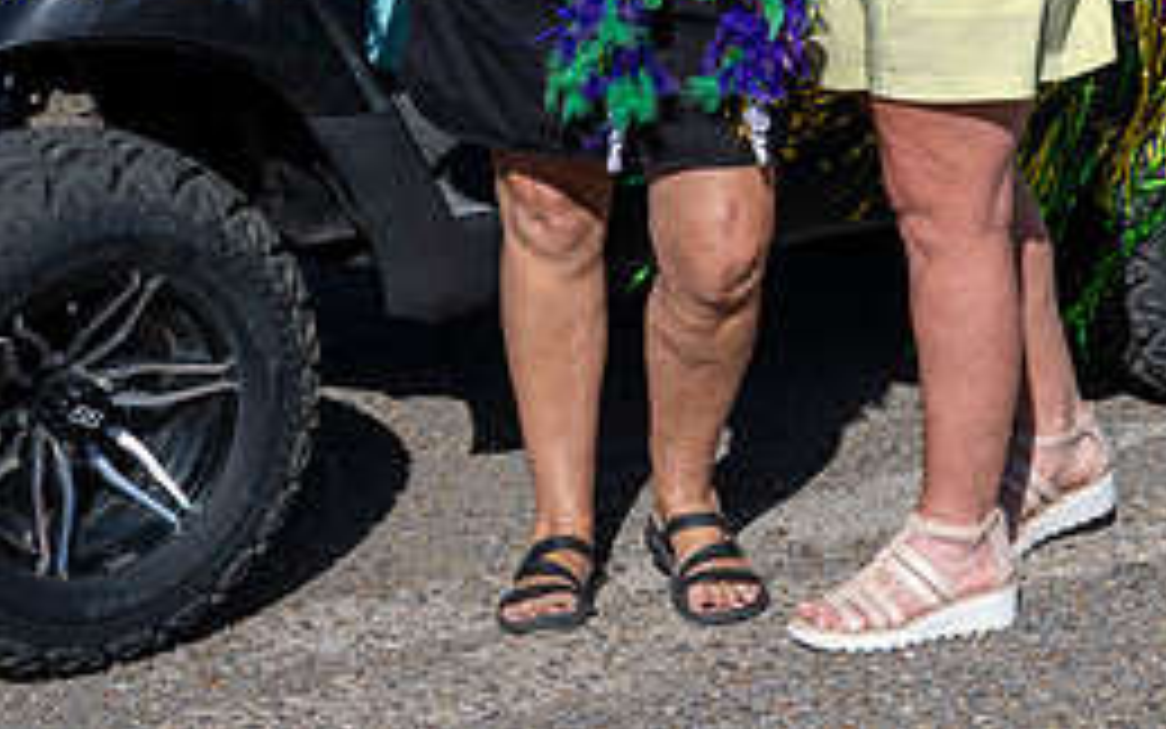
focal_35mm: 123
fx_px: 3909
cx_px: 650
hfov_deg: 17.0
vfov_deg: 10.3
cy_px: -326
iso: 110
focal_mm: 42
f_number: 6.3
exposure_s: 1/640
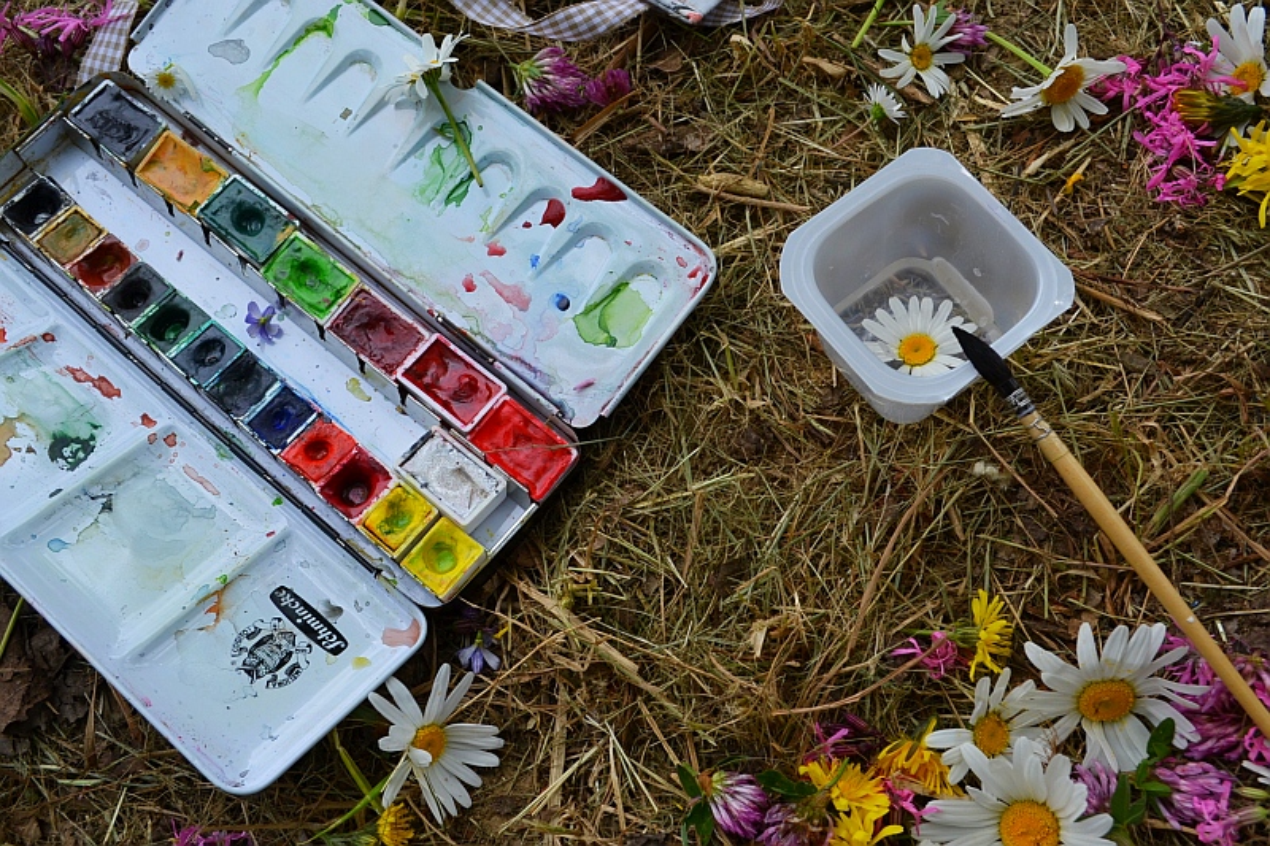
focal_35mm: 36
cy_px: 423
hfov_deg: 53.1
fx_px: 1270
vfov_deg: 36.9
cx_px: 635
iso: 100
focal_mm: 24
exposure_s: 1/125
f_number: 8
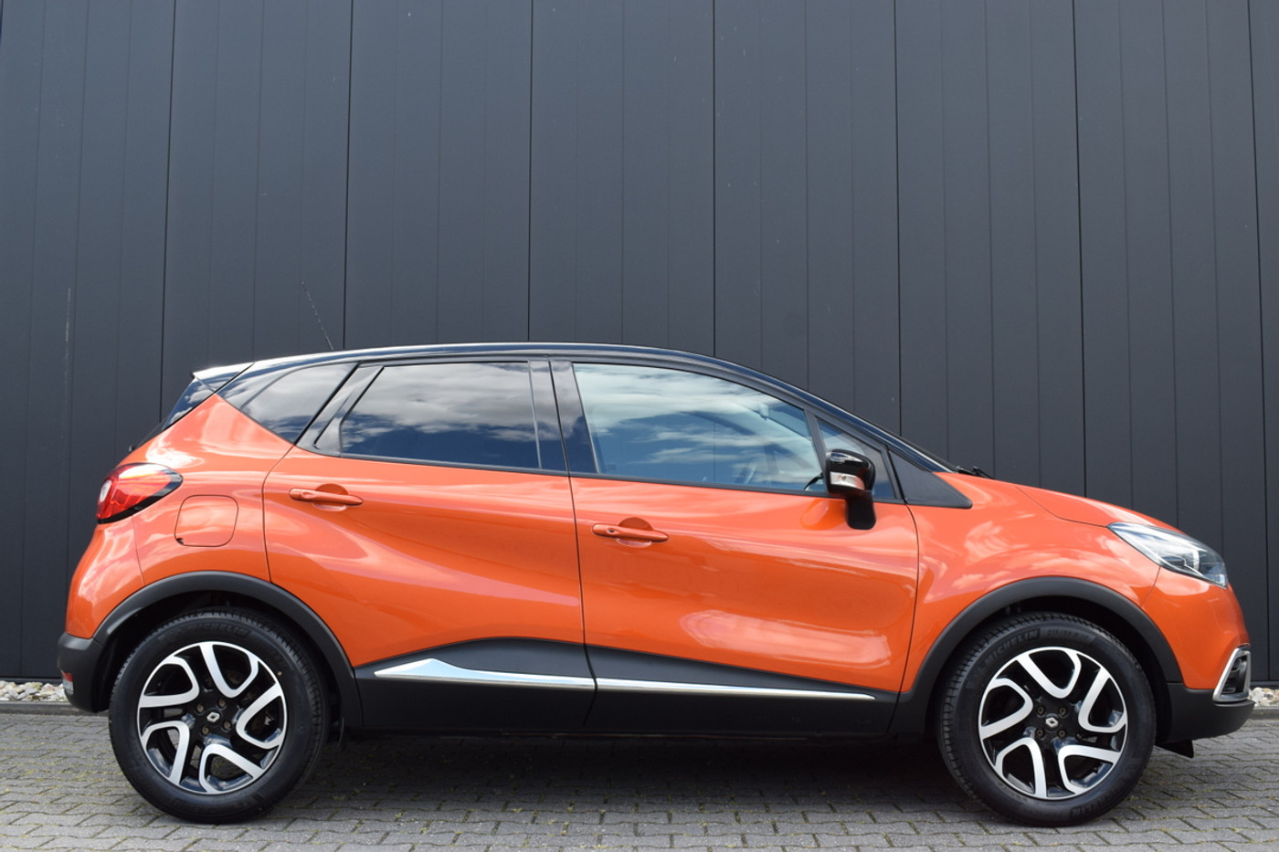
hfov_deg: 53.1
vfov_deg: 36.9
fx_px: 1279
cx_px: 640
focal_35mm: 36
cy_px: 426
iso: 400
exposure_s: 1/200
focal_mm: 24
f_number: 7.1
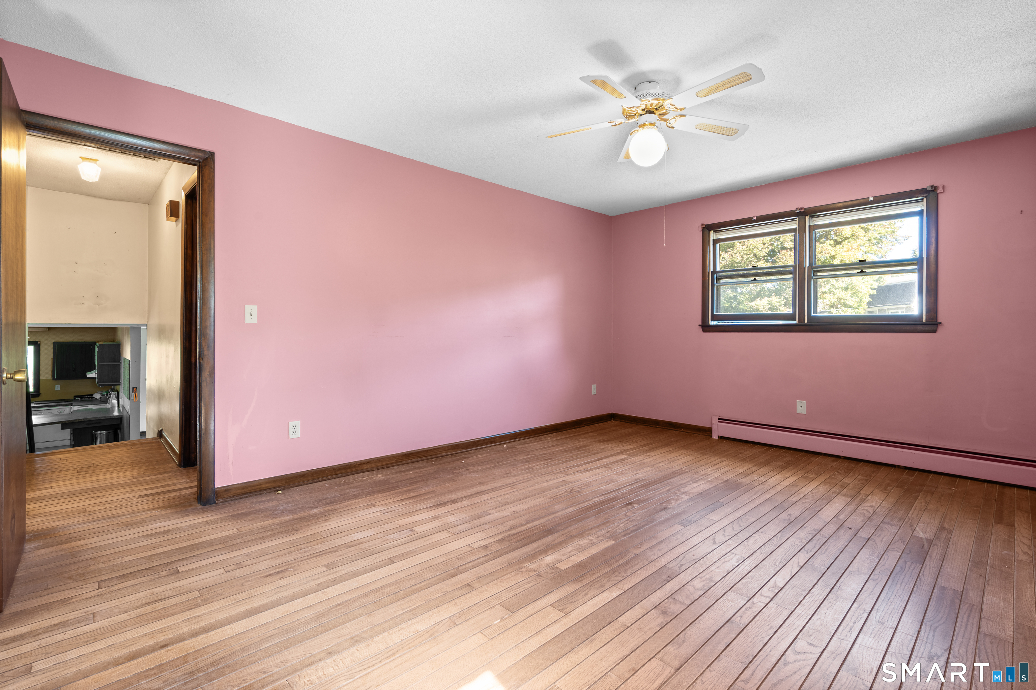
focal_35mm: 16
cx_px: 518
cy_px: 345
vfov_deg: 73.7
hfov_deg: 96.7
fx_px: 460
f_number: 9
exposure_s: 2
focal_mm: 16
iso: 250
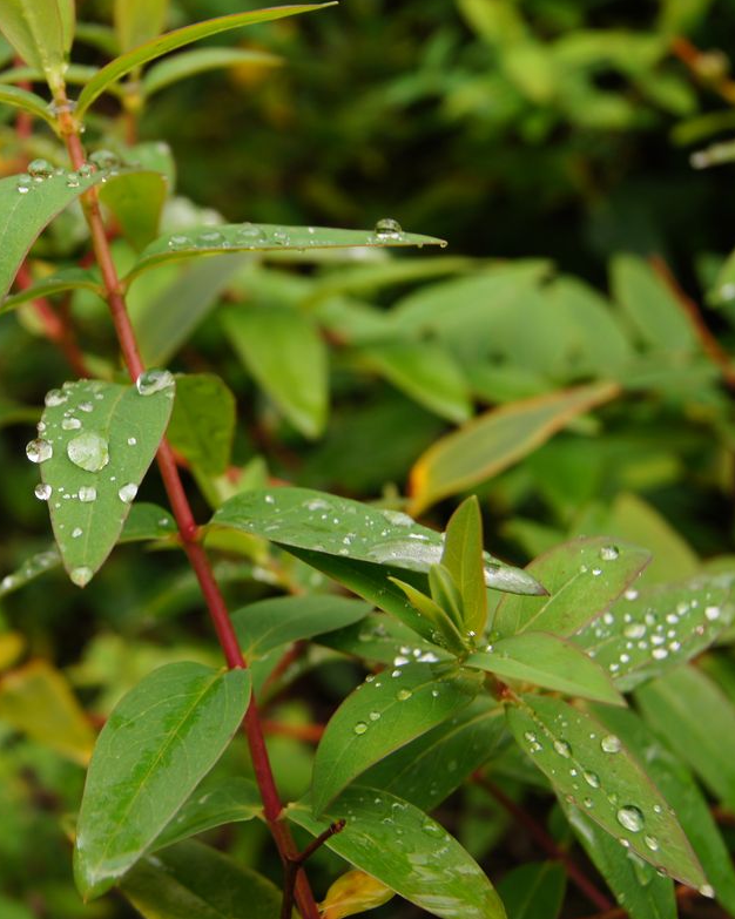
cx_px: 92
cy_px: 456
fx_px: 1523
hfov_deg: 26.3
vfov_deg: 33.6
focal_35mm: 56
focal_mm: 26
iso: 200
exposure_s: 1/50
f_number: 5.6
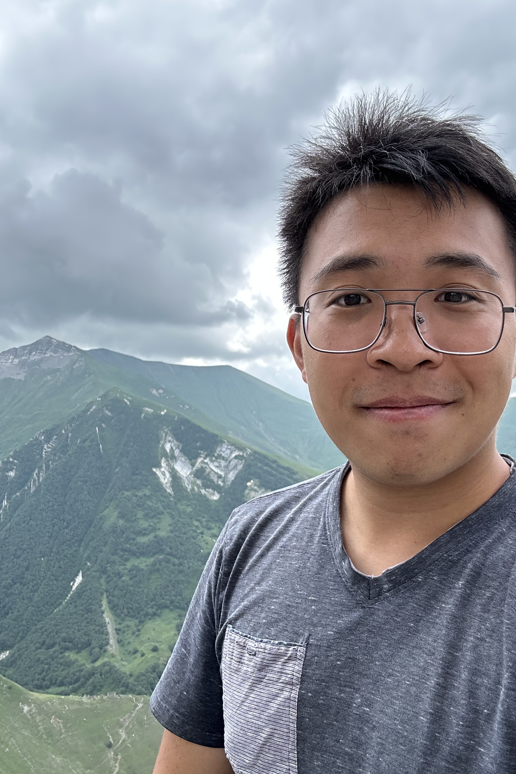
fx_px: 688
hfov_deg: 41.0
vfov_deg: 58.7
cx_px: 292
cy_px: 397
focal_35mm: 32
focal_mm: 2.69
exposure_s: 1/320
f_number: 1.9
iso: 25
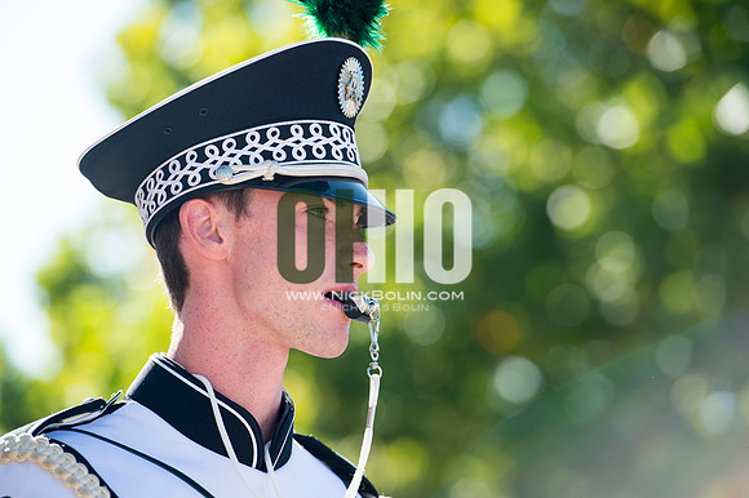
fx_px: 4159
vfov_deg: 6.9
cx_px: 374
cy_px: 249
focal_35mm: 200
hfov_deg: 10.3
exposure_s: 1/1000
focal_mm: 200
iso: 200
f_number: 4.5
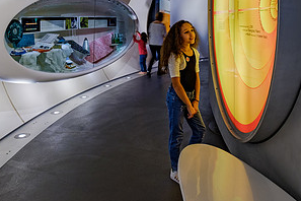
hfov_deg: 53.0
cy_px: 22
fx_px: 301
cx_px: 167
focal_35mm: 36
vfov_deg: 34.9
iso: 200
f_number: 5.6
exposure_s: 1/5
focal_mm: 10.5
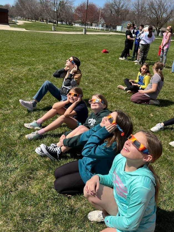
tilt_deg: -26.8
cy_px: 116
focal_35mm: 26
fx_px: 174
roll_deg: -7.3
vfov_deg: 67.3
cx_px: 87
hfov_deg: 53.1
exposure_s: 1/974
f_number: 1.5
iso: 50
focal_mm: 5.7
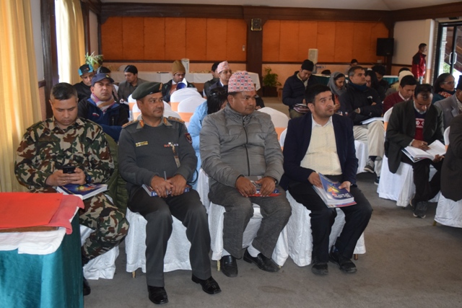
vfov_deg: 34.2
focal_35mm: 39
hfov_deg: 49.5
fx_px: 501
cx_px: 231
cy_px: 154
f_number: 4
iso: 1800
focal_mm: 26
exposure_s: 1/60
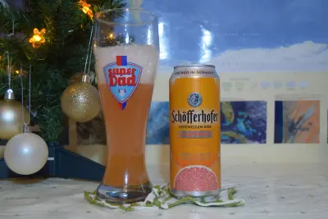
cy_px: 110
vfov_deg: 31.9
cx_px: 164
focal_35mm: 42
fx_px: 383
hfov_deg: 46.4
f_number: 4
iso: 560
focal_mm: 28
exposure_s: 1/60
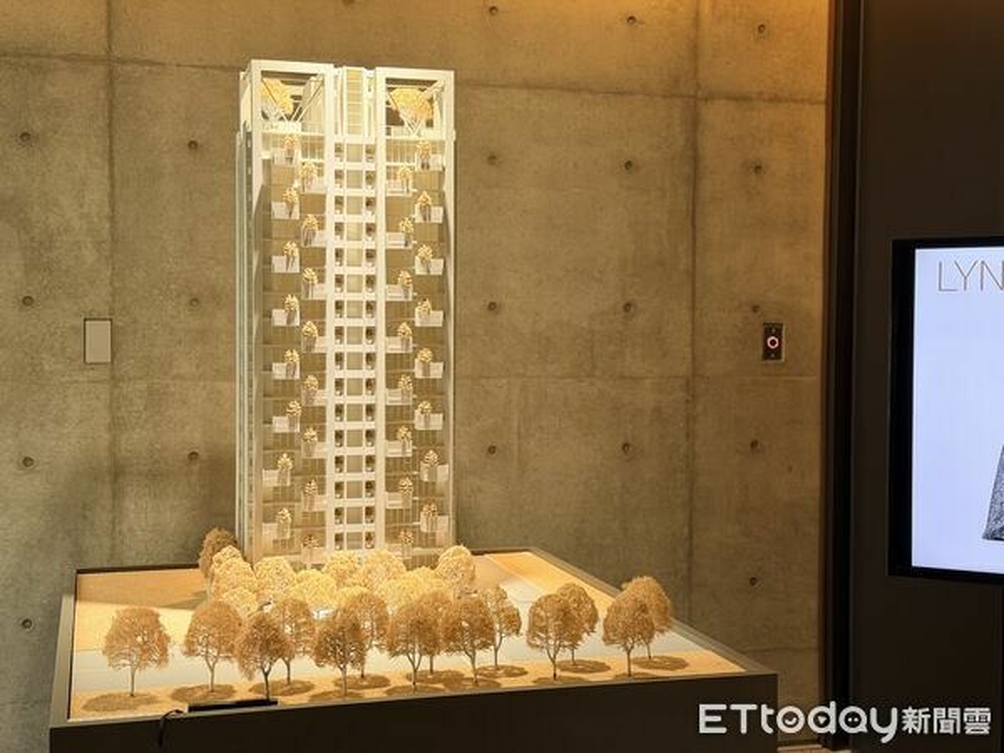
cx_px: 502
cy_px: 376
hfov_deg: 39.7
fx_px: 1392
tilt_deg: -2.6
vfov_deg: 30.3
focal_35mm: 48
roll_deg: -0.4
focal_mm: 6.76
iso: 200
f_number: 1.78
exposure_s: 1/60
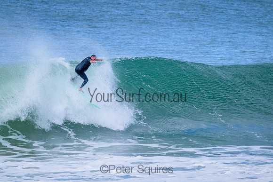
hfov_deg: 2.6
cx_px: 136
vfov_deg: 1.7
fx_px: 6068
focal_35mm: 800
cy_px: 91
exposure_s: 1/2000
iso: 2200
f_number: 11
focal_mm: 800
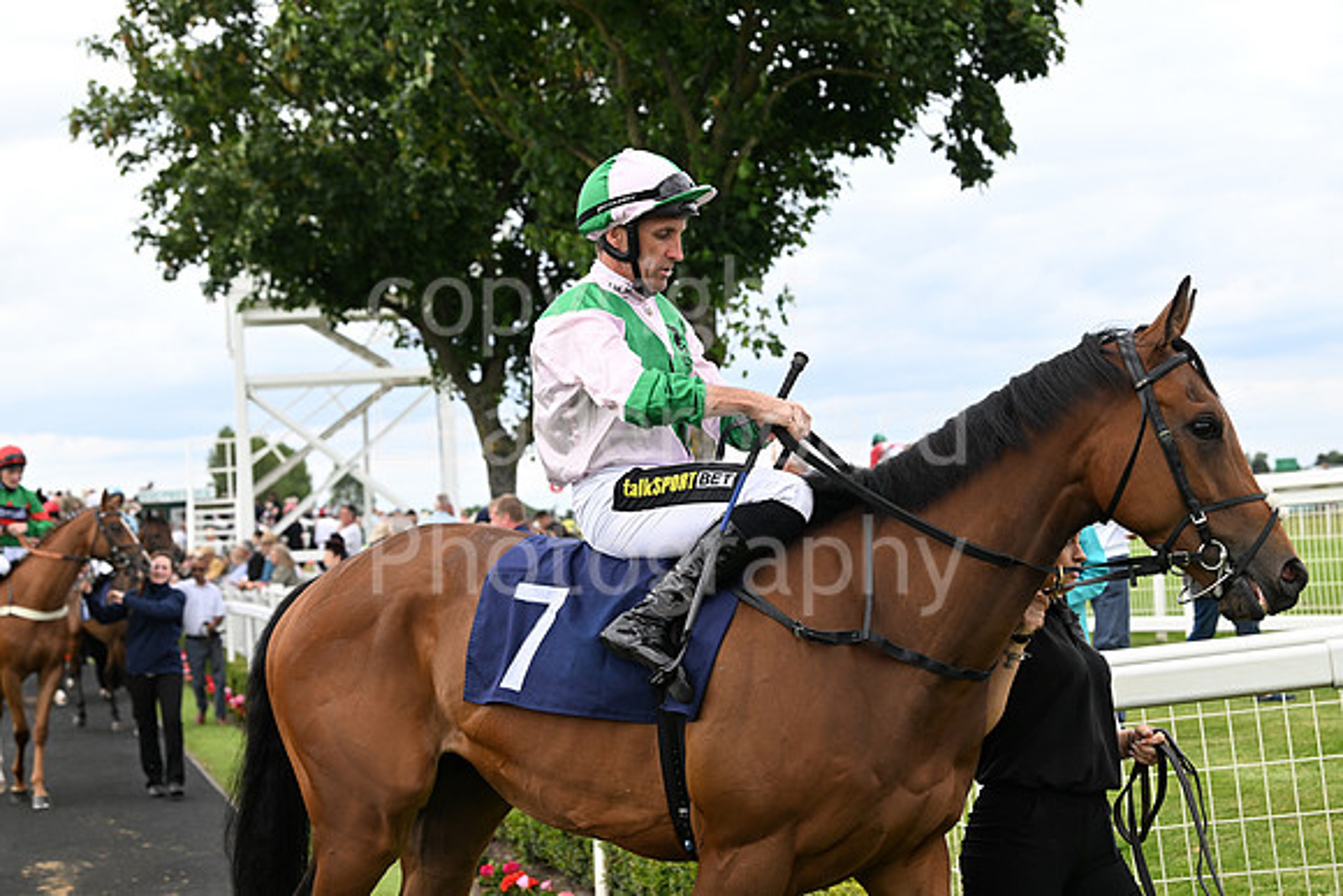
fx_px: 2687
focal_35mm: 72
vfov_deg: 18.9
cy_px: 448
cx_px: 672
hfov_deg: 28.1
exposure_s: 1/800
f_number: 5.6
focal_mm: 72
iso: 640
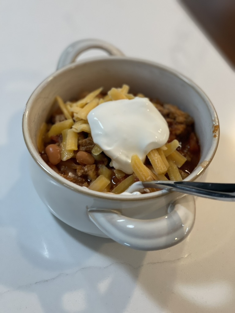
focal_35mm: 64
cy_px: 156
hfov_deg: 22.9
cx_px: 118
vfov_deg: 30.3
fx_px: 579
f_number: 2.2
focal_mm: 7.5
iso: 200
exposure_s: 1/120
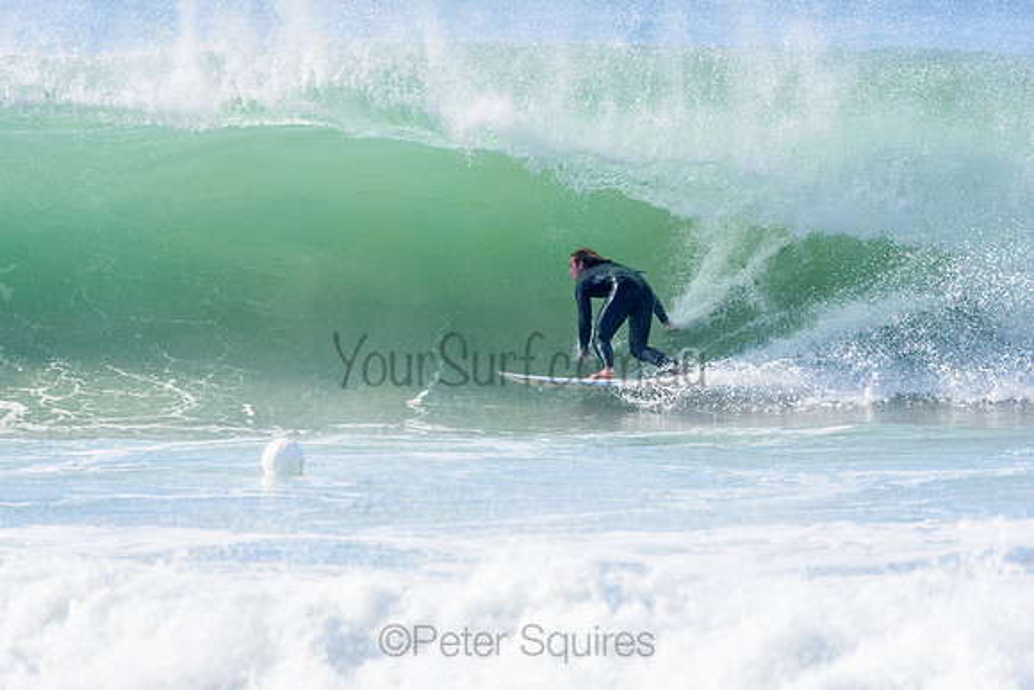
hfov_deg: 2.7
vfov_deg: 1.8
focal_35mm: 750
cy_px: 345
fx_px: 21546
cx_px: 517
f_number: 5.6
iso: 400
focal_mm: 500
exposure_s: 1/2000
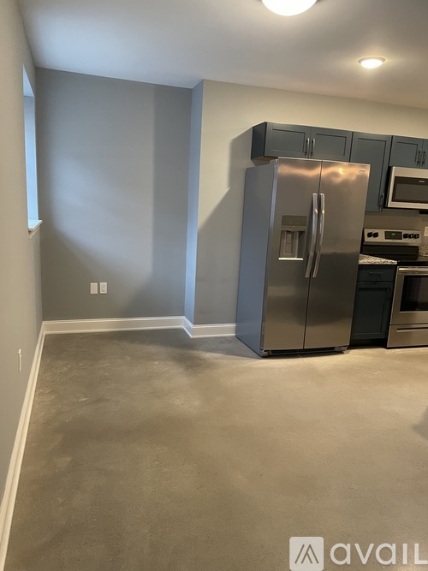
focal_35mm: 26
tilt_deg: -11.2
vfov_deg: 67.3
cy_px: 286
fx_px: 429
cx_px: 214
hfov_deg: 53.0
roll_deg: -2.5
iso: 400
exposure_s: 1/60
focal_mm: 4.2
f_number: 1.6
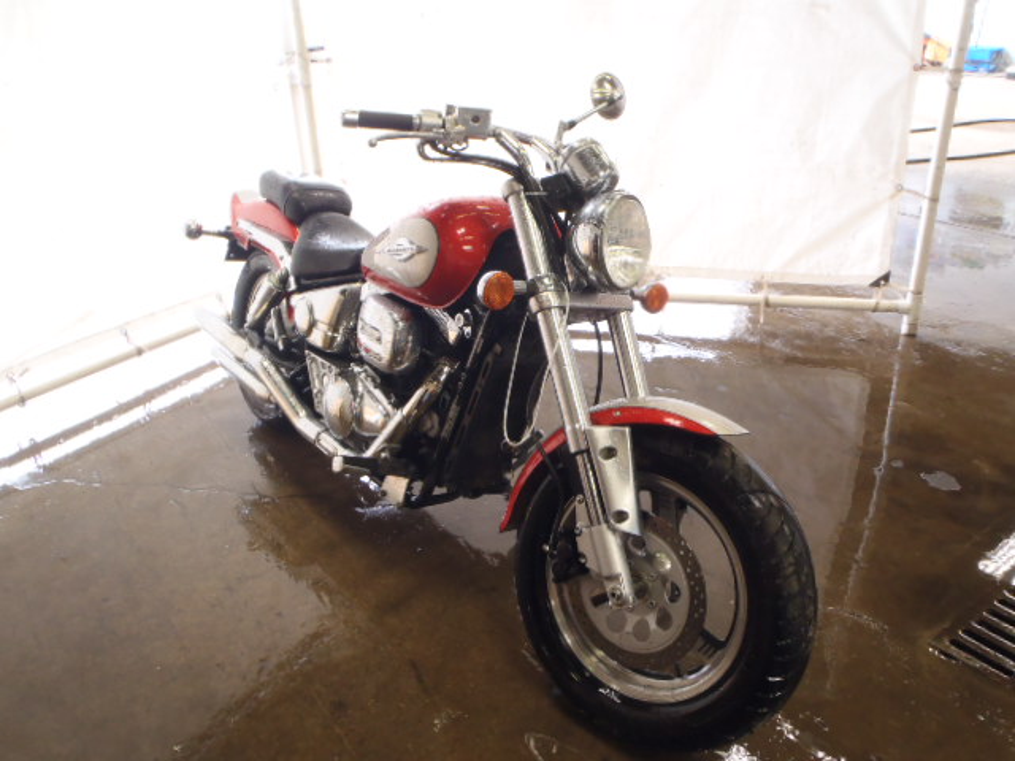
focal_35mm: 28
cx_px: 508
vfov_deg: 49.7
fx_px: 821
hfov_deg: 63.4
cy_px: 380
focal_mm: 5
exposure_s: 1/30
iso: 160
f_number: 3.5
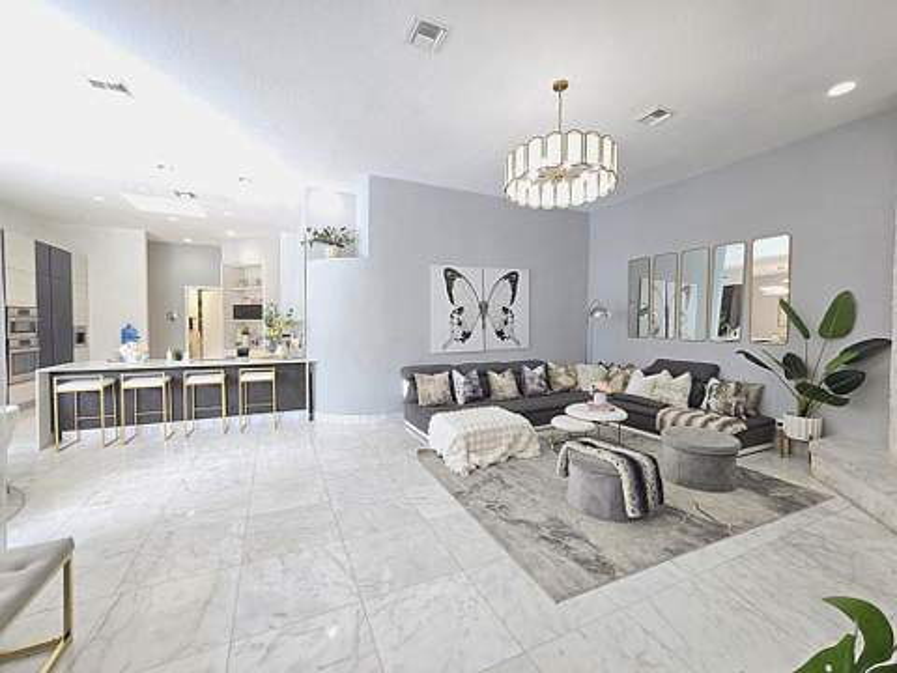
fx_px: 337
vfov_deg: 89.9
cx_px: 448
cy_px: 336
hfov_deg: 106.2
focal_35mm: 13
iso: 160
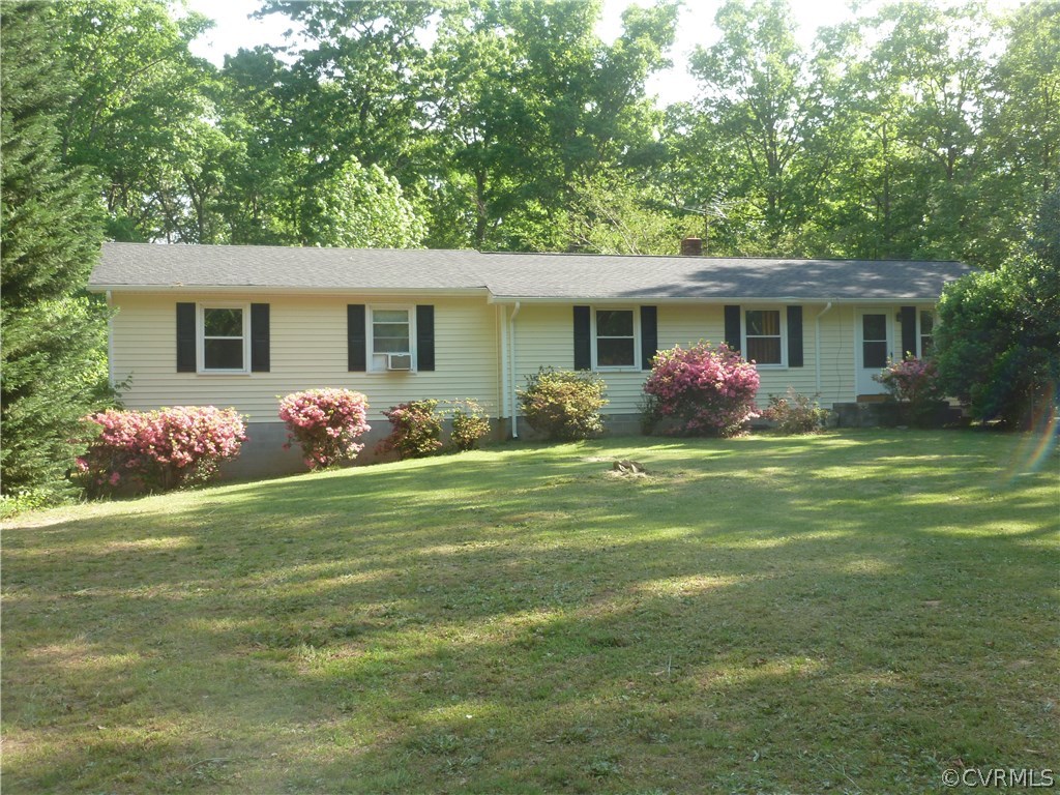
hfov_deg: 51.4
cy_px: 398
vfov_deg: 39.7
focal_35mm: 36
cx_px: 530
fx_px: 1102
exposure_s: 1/125
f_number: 3.7
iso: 100
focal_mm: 6.4
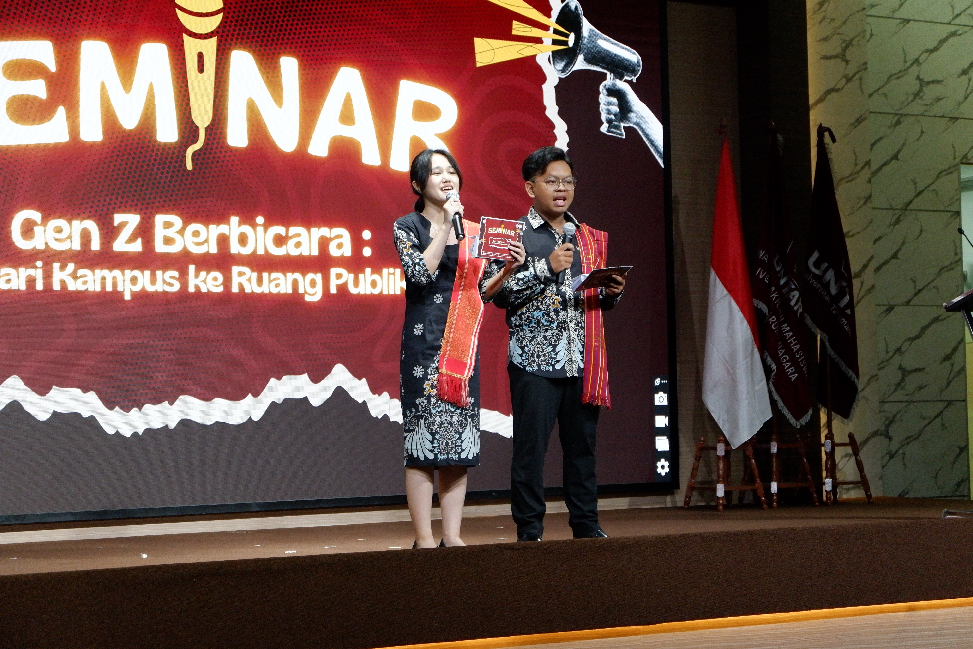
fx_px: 2027
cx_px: 486
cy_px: 324
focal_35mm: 75
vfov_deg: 18.2
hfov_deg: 27.0
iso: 3200
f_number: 5.6
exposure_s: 1/140
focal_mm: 50
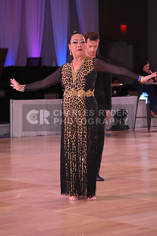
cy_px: 118
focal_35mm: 120
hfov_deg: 11.4
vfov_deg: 17.1
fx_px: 784
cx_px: 78
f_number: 5.6
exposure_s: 1/200
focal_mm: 120
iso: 1000
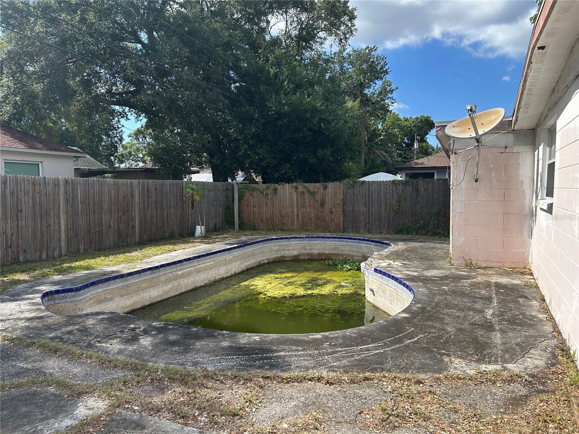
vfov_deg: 53.1
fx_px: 435
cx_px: 290
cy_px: 217
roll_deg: -0.1
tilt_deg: -4.7
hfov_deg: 67.3
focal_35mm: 26
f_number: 1.5
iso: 50
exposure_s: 1/2571
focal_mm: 5.7
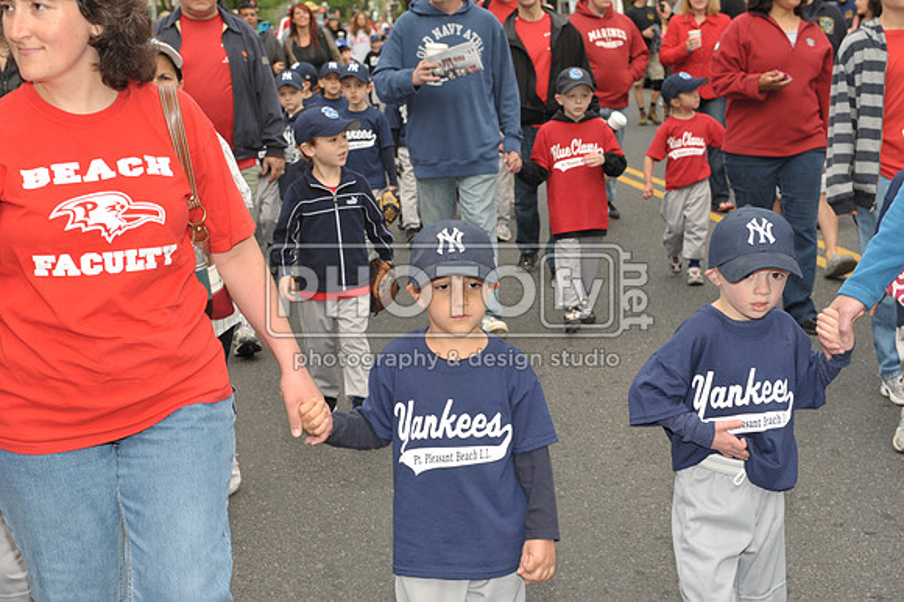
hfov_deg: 28.9
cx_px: 452
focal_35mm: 70
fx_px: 1757
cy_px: 301
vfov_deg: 19.4
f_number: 8
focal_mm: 70
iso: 400
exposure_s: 1/250
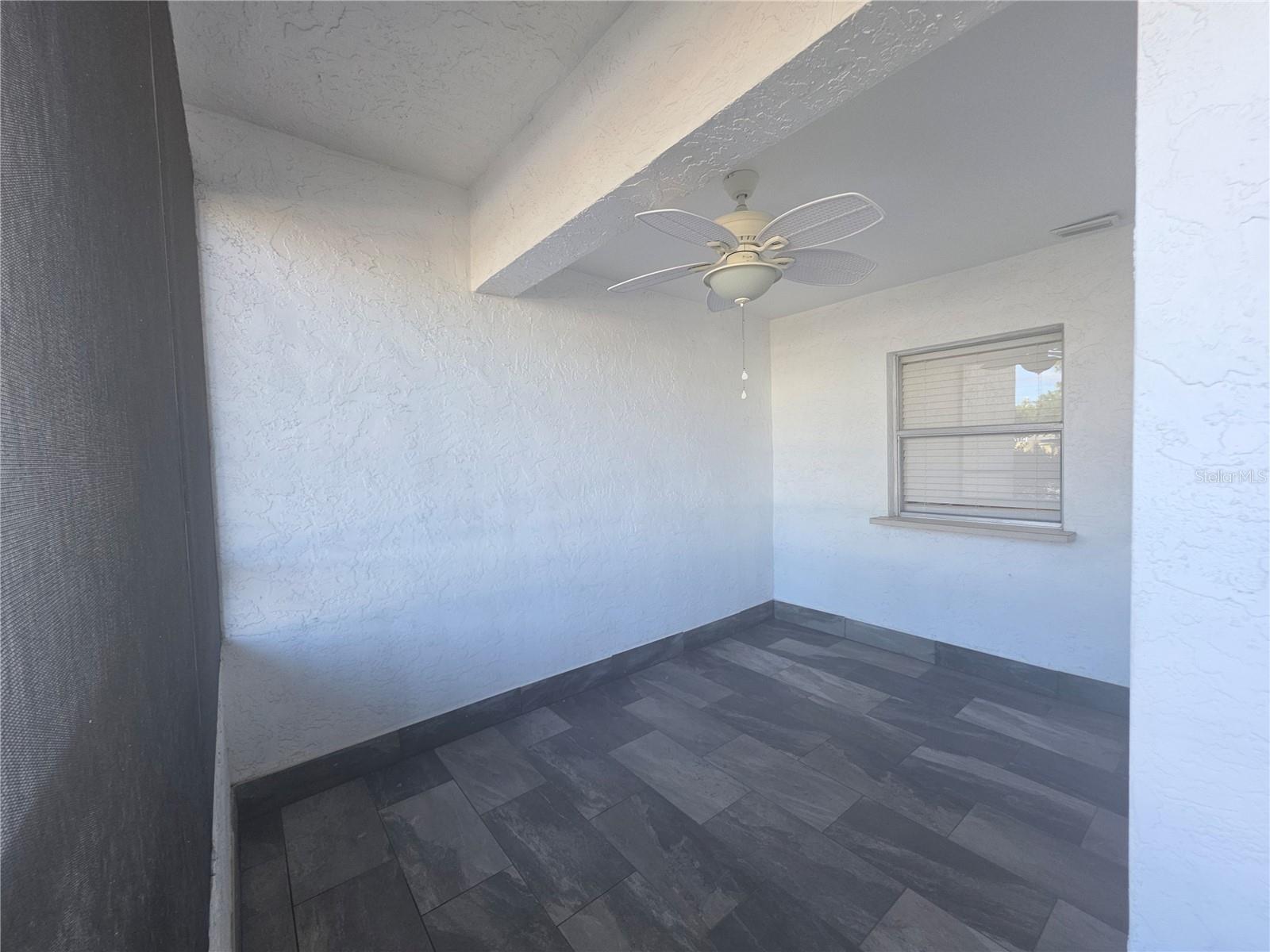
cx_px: 635
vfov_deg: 89.9
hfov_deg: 106.2
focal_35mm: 13
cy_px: 476
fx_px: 477
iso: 40
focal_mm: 2.2
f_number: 1.9
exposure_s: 1/60
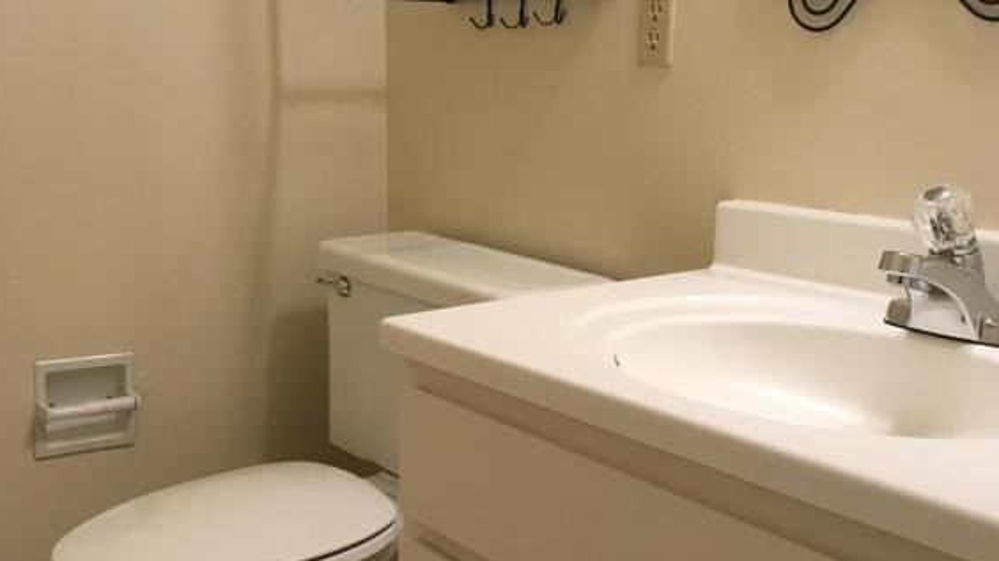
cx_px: 503
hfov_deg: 47.4
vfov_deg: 27.7
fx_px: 1139
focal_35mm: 43
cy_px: 255
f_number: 2.2
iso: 80
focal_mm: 4.15
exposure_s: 1/33
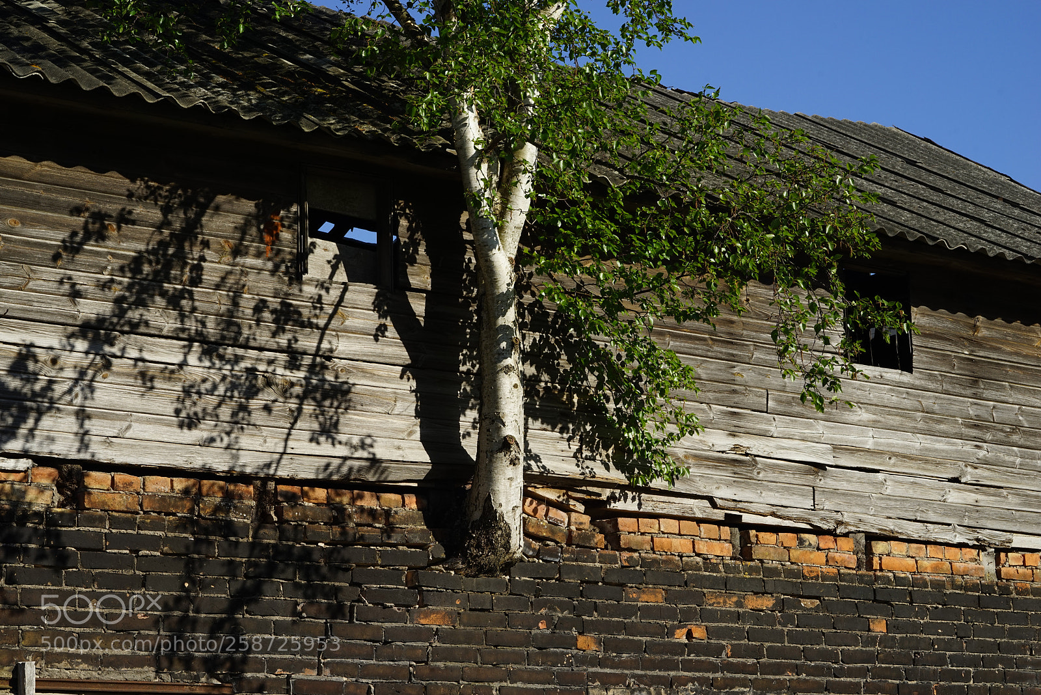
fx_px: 2603
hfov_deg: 22.6
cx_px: 520
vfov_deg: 15.2
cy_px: 348
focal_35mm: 90
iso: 160
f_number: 16
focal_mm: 90
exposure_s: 1/125
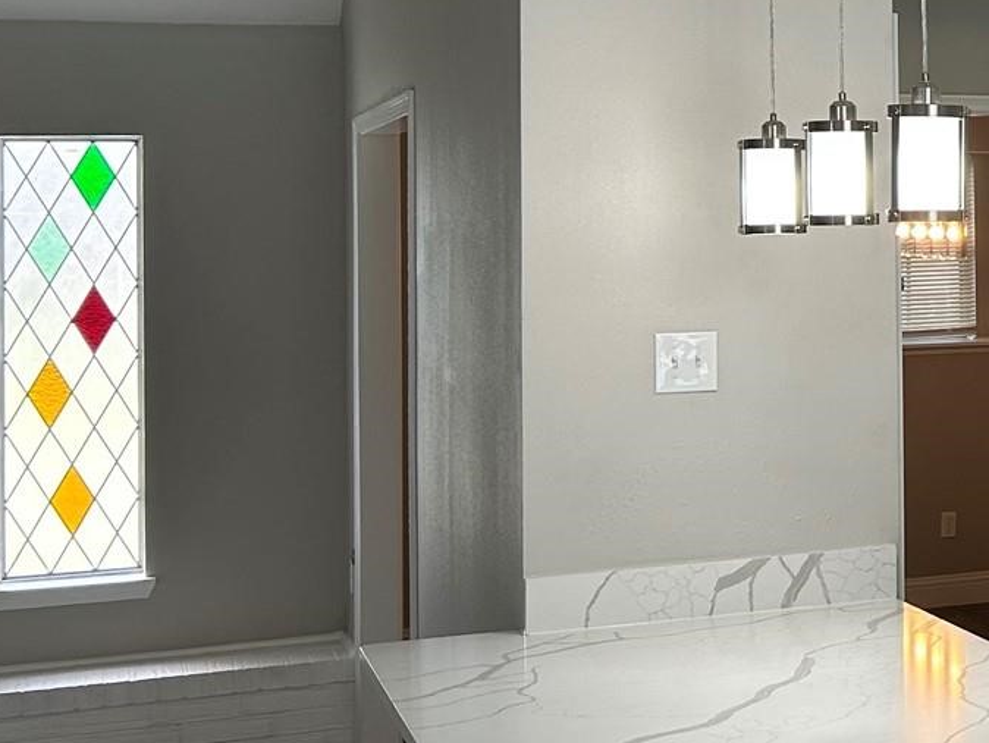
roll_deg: +1.4
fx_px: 2258
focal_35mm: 79
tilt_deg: -0.4
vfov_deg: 18.6
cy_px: 203
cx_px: 1353
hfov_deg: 21.8
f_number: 1.5
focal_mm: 5.7
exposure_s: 1/151
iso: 64
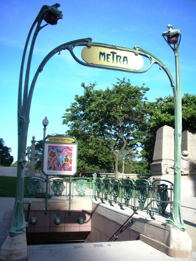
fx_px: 264
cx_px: 98
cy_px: 130
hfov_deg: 40.7
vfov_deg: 52.6
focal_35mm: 35
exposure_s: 1/250
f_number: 8.5
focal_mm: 5.8
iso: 400
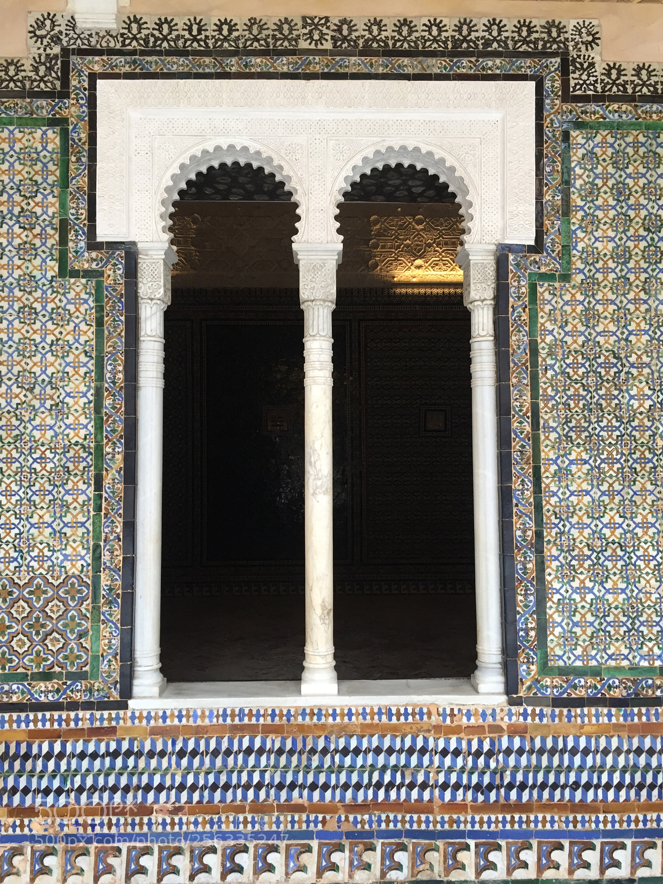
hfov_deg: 48.2
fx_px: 741
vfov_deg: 61.7
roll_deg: +0.1
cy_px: 442
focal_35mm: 29
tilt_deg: +3.0
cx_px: 332
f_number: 2.2
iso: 50
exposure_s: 1/33
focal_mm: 4.15
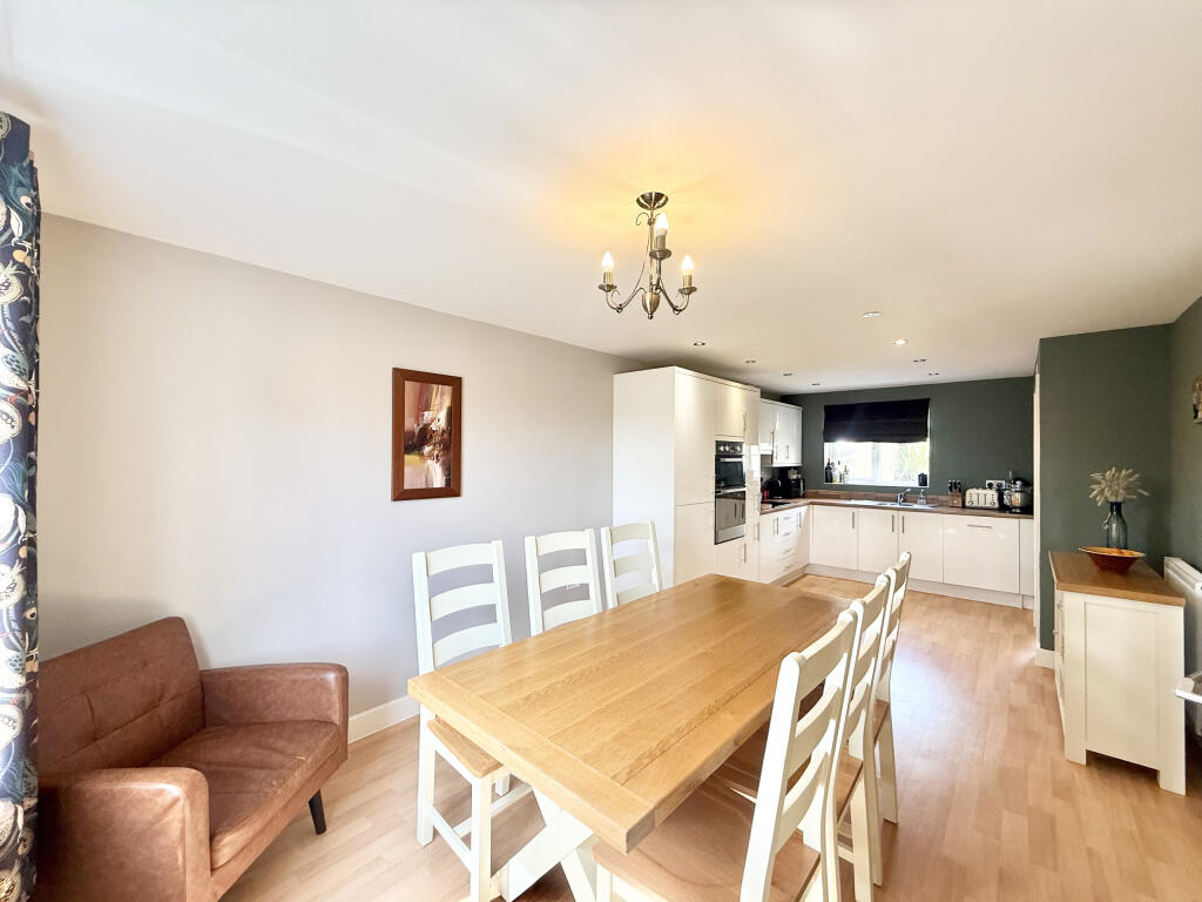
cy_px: 451
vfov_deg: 85.7
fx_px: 486
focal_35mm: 14
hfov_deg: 102.1
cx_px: 601
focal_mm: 2.22
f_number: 2.2
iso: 80
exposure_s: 1/100
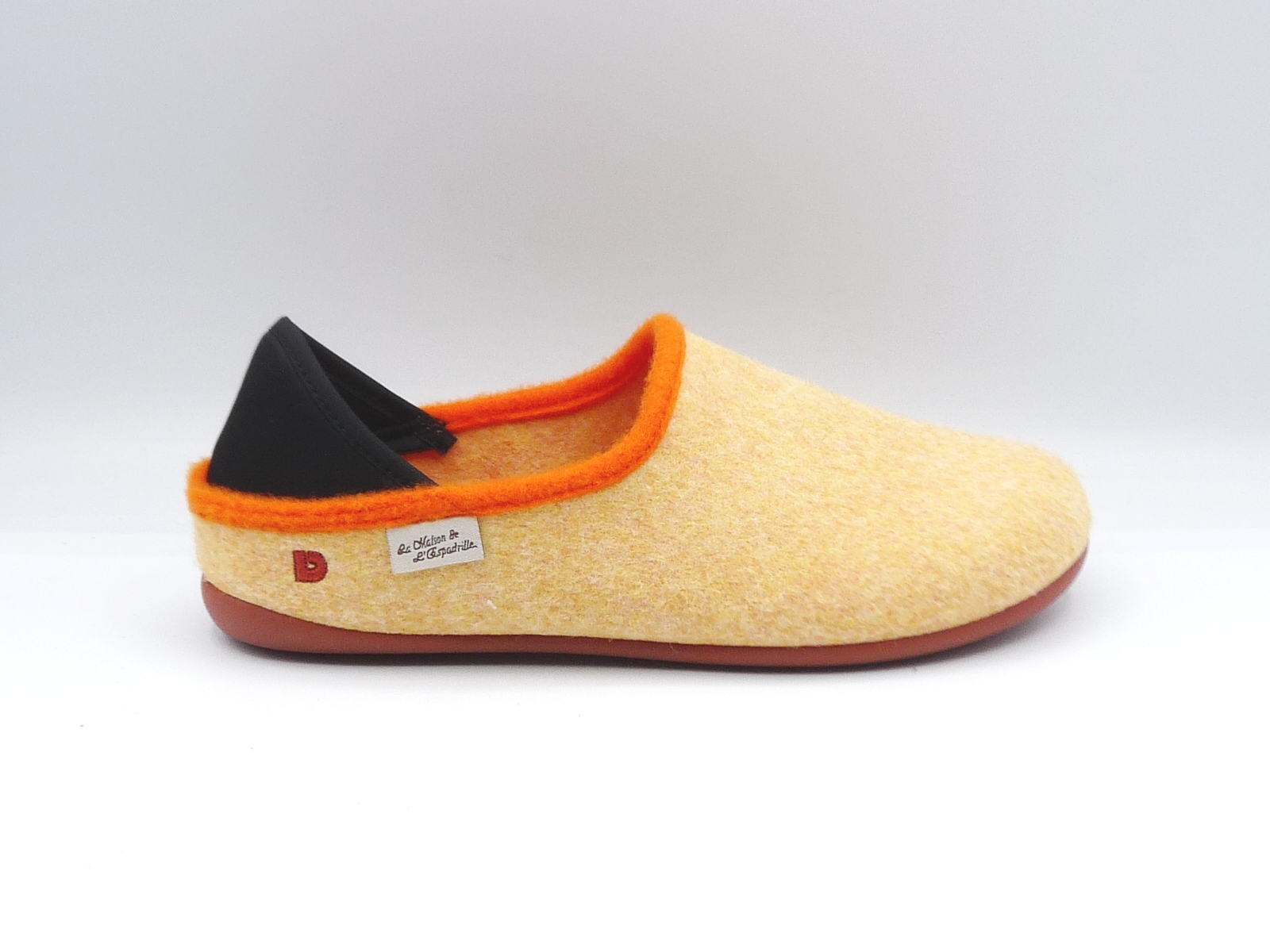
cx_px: 635
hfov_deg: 34.3
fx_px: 2055
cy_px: 476
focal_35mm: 56
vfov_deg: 26.1
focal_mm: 5.6
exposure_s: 1/250
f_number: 4
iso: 100
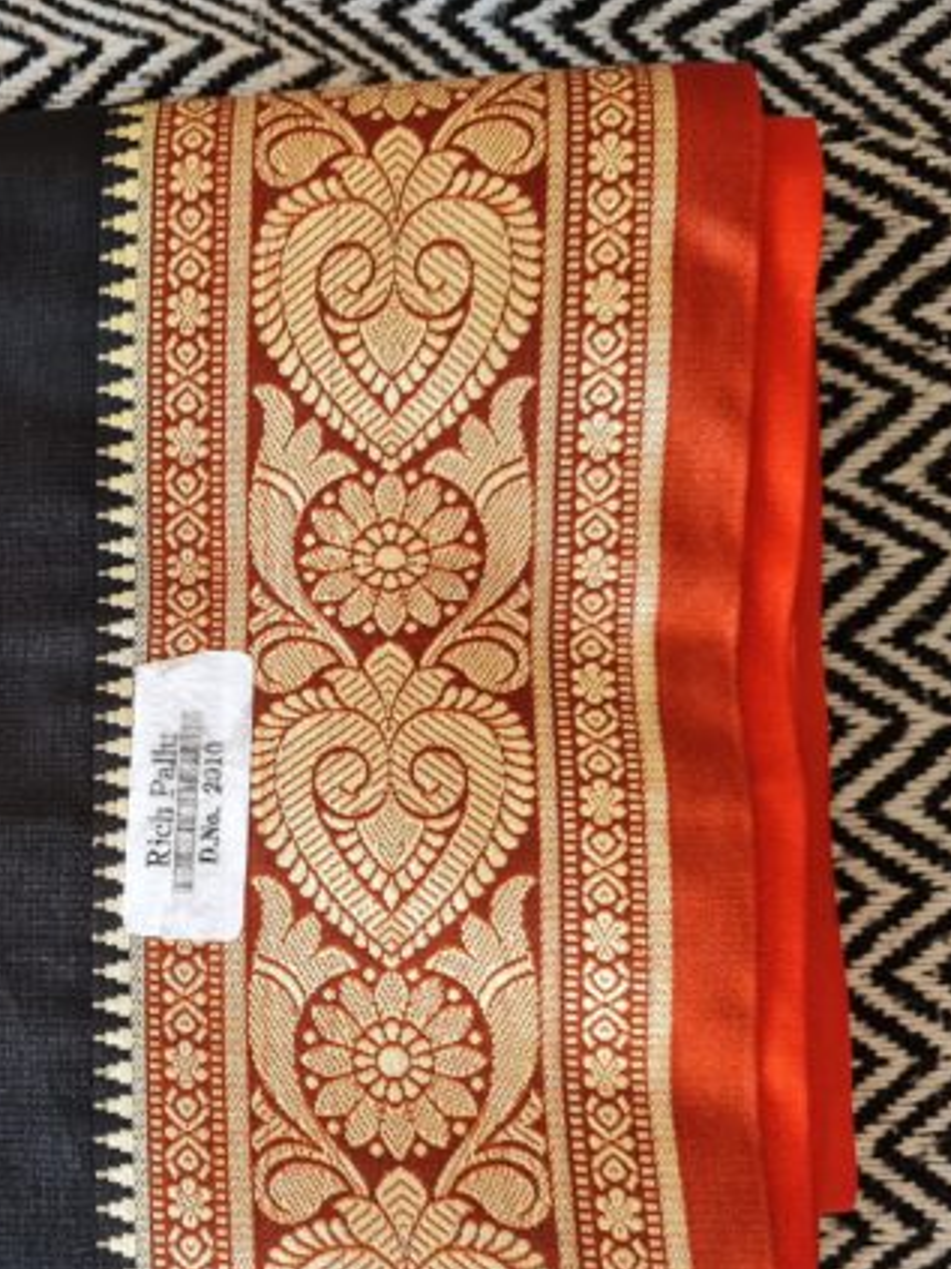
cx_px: -54
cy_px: 772
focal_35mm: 43
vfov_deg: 43.6
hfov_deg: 30.6
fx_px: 1576
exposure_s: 1/60
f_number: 1.8
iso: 160
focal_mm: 5.4
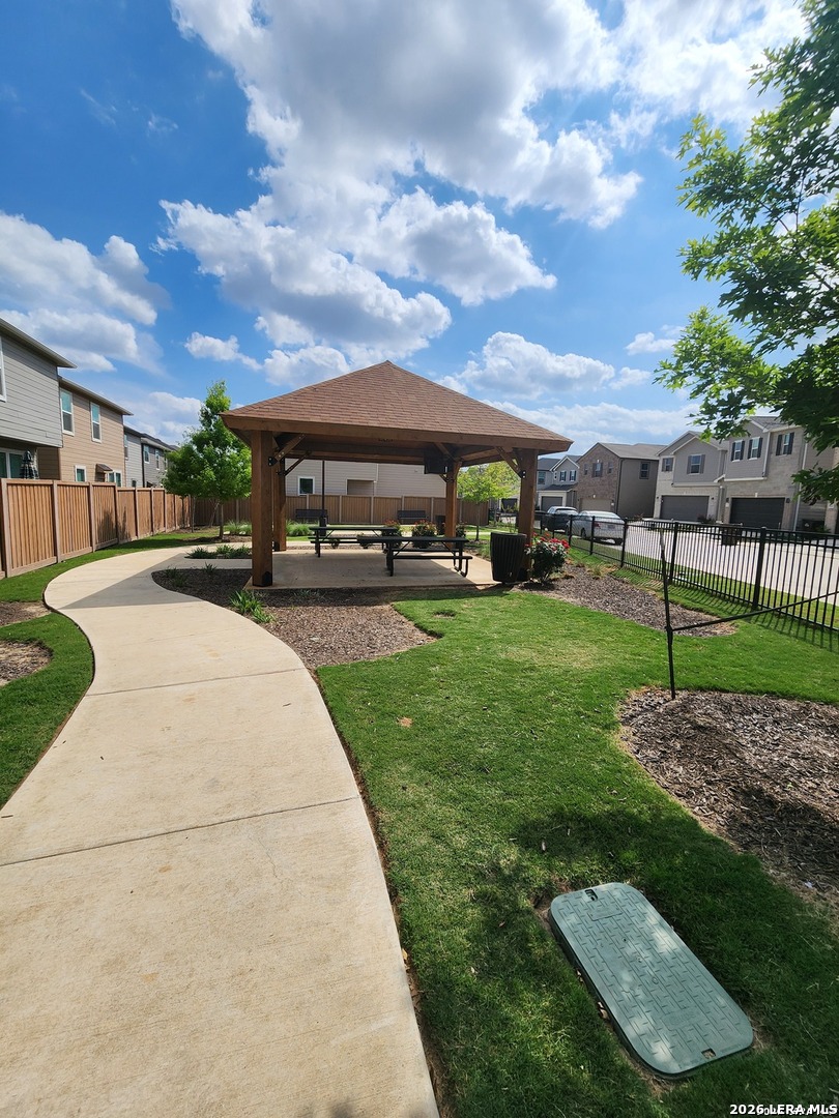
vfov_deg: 106.2
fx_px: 420
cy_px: 559
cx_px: 420
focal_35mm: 13
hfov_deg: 89.9
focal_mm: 2.2
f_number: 2.2
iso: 50
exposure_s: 1/4529
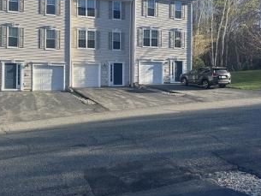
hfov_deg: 53.7
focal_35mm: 34
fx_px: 256
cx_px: 108
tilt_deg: +0.5
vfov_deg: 41.5
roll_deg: +0.4
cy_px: 74
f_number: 1.5
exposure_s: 1/1468
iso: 50
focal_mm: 5.7
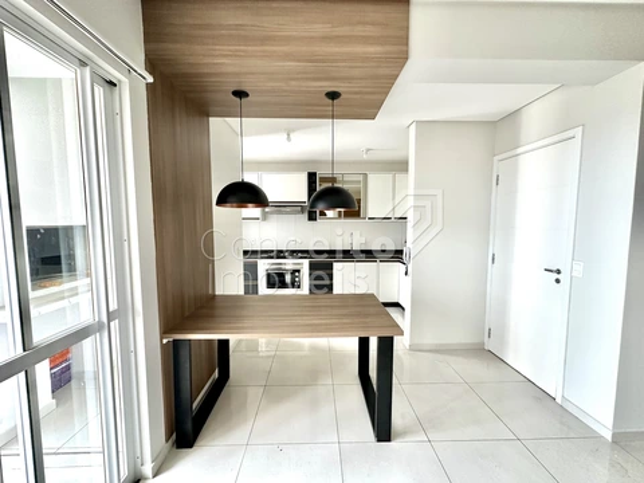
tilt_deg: -4.1
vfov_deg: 85.7
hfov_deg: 102.1
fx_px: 260
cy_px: 242
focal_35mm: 14
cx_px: 322
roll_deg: +0.4
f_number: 2.2
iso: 250
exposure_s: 1/99
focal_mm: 2.22
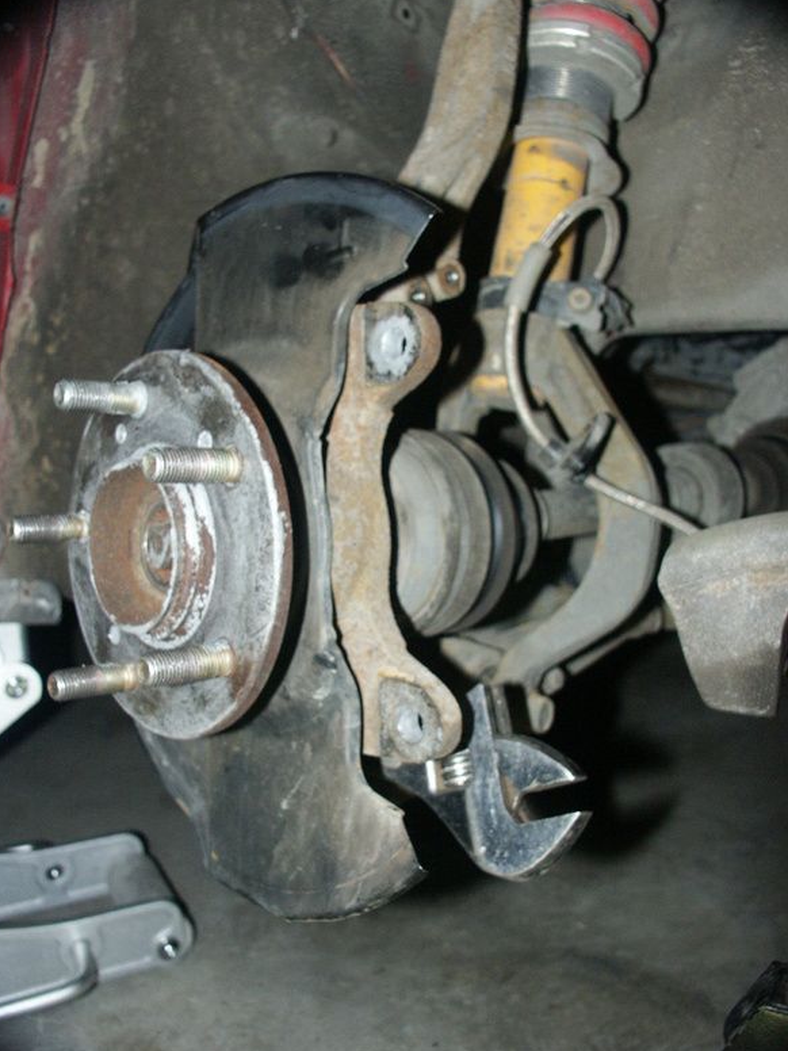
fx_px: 1032
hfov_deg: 41.8
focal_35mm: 34
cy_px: 526
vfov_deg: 54.0
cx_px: 394
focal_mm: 8.57
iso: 200
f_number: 2.8
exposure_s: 1/45
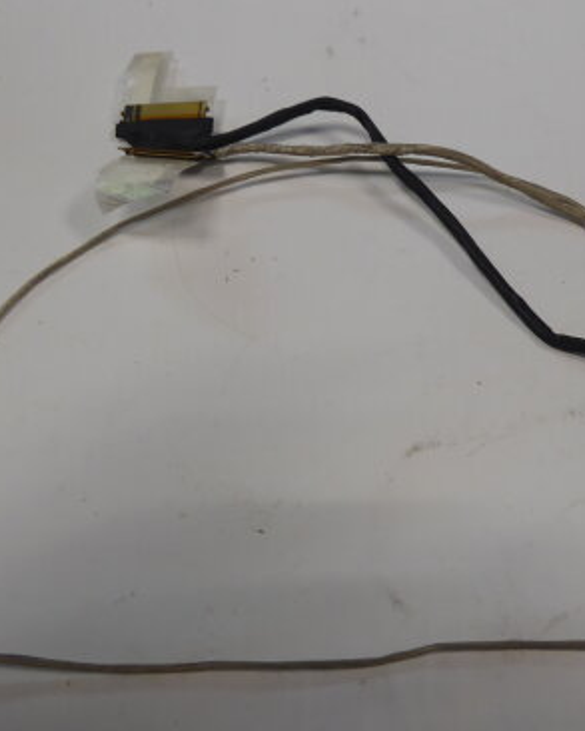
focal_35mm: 40
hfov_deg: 37.1
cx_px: 365
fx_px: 865
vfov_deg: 45.7
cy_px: 413
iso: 160
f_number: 3.3
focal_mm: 4.3
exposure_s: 1/60
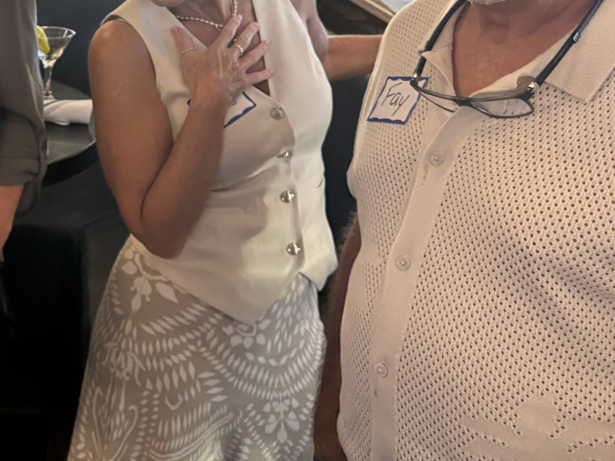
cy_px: -29
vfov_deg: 26.6
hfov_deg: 35.0
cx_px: 43
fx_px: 906
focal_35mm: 51
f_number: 1.78
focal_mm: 6.76
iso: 800
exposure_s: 1/40
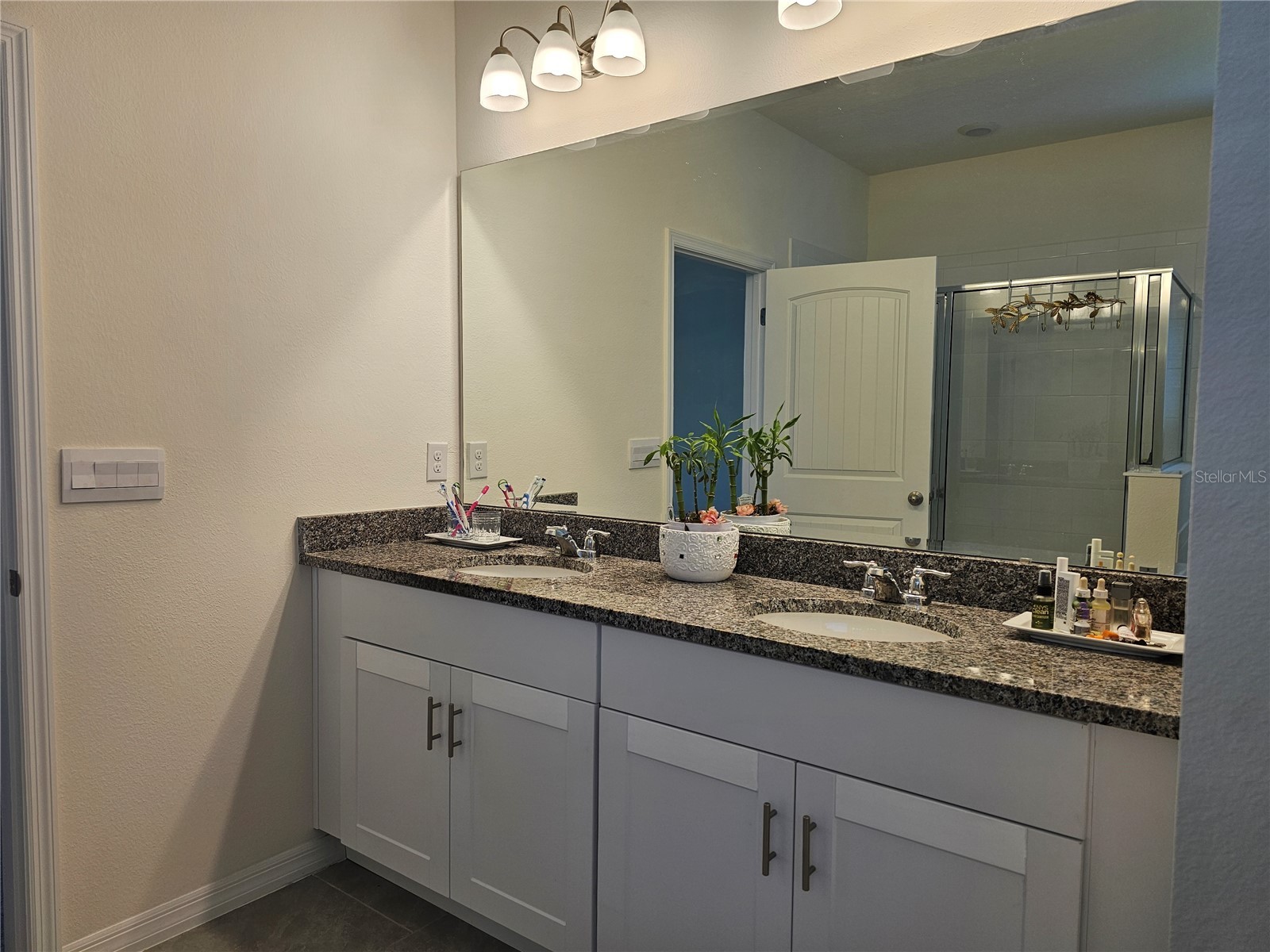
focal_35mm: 23
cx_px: 635
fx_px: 844
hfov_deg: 73.9
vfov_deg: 58.9
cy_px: 476
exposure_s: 1/120
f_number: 1.7
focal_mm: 6.3
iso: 50
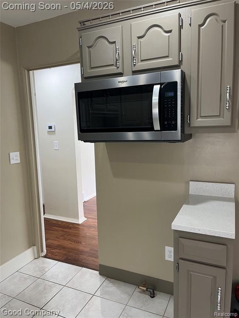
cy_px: 159
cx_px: 120
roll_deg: +2.2
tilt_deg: -8.5
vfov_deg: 67.3
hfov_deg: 53.1
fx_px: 239
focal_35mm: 26
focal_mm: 5.1
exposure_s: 1/60
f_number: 1.6
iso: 80
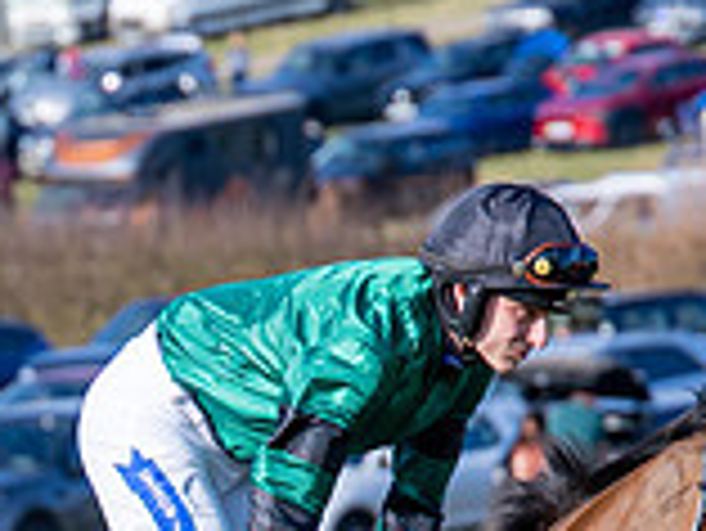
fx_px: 12104
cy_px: 1031
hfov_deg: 3.3
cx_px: 100
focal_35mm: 593
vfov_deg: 2.5
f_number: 2.8
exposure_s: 1/1600
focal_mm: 88
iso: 100
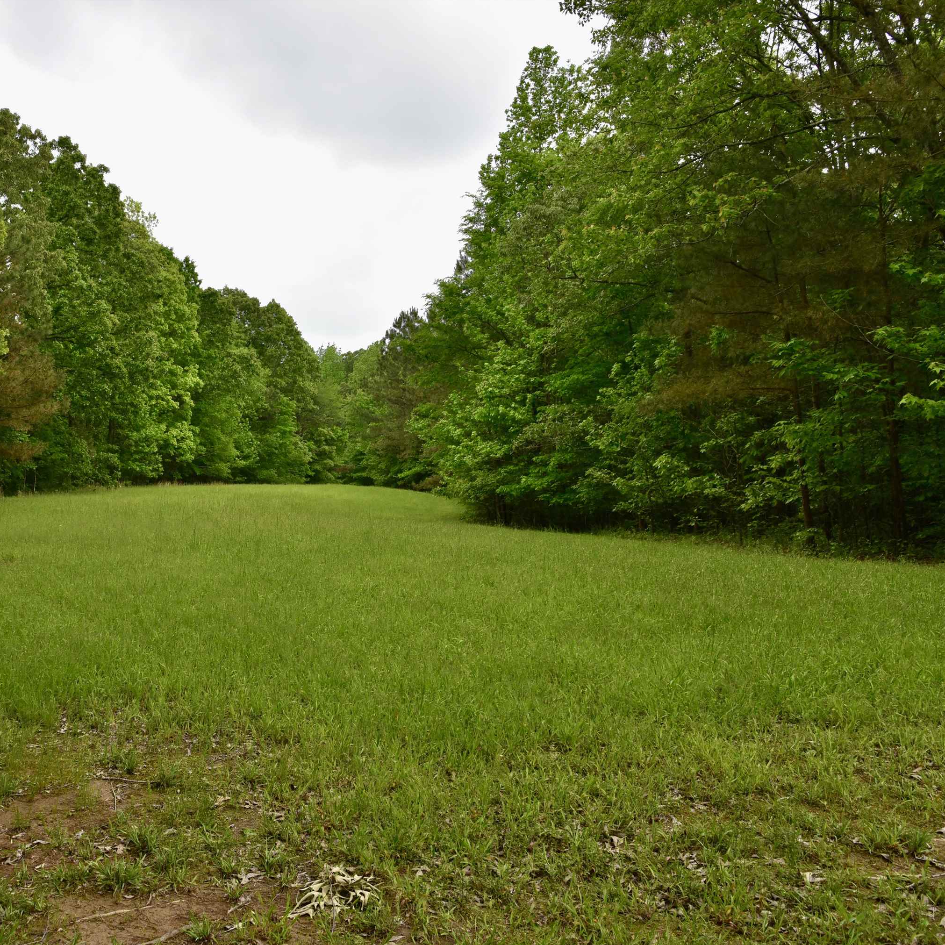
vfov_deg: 52.5
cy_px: 476
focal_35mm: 31
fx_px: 957
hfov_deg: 50.7
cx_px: 258
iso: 400
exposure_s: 1/250
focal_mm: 24
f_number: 10
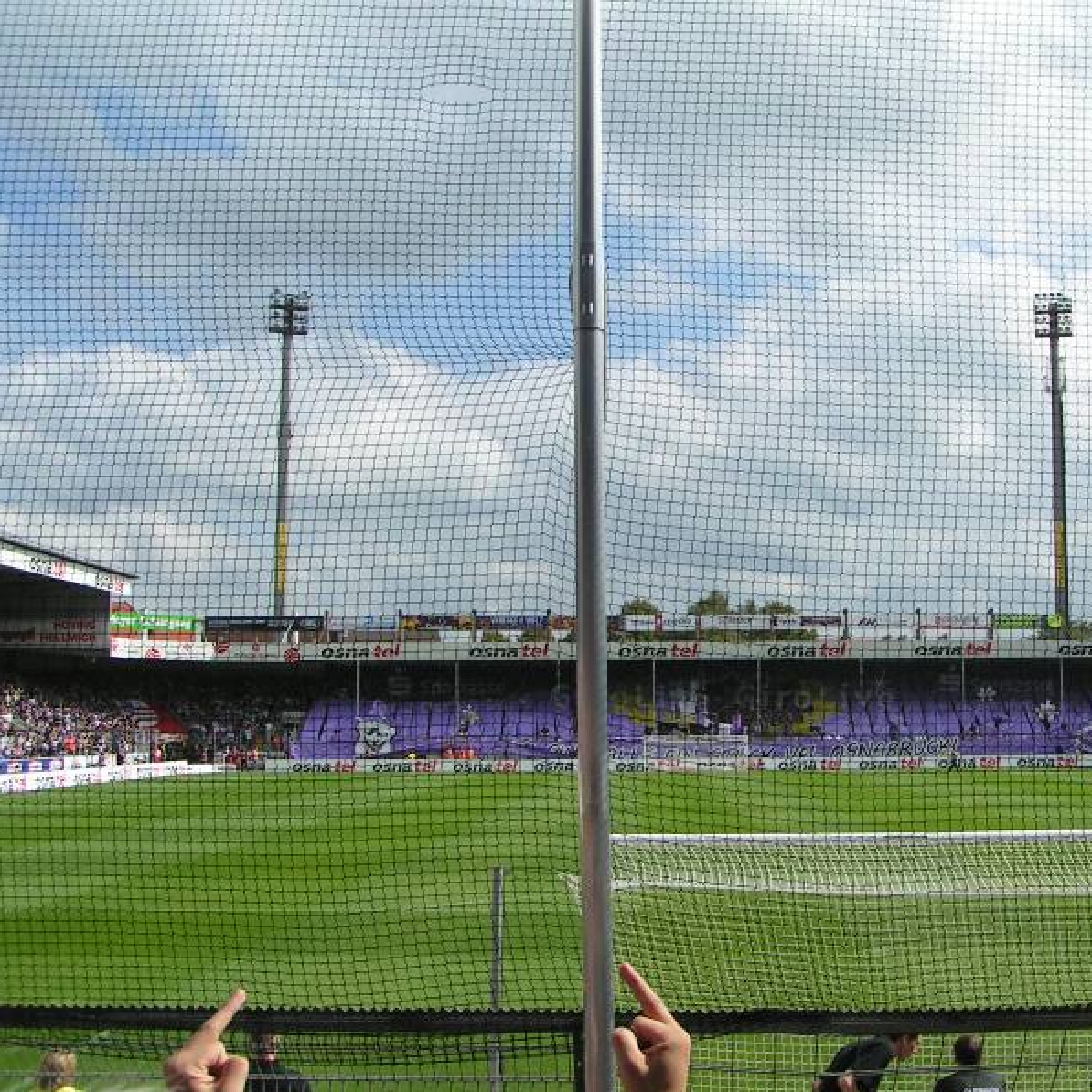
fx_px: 1606
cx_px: 724
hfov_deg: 37.2
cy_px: 547
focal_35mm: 45
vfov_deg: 37.6
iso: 50
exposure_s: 1/640
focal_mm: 5.8
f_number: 5.6
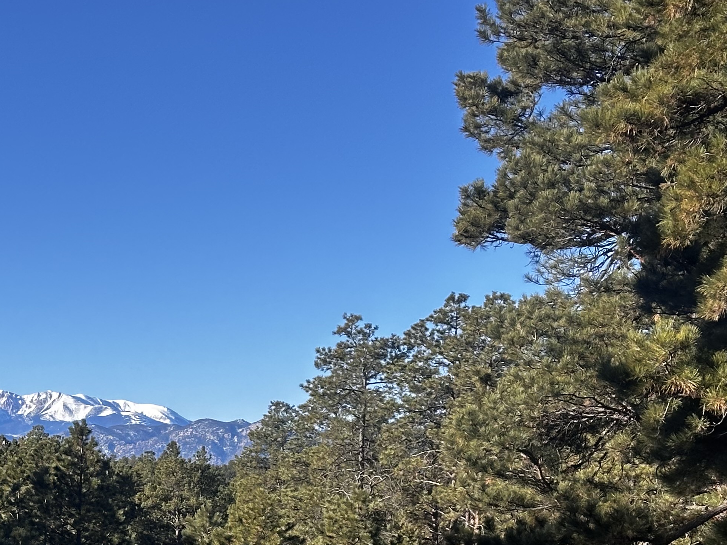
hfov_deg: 18.9
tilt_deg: -1.5
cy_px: 552
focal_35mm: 101
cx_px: -14
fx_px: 2121
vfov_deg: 14.4
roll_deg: -0.7
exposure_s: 1/2114
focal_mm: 6.86
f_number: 1.78
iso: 64
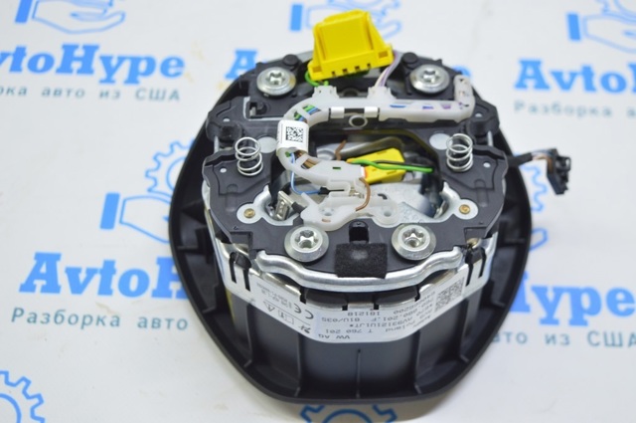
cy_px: 212
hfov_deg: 37.9
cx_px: 318
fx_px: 926
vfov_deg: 25.7
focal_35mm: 52
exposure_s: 1/20
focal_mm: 35
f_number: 5.6
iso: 400
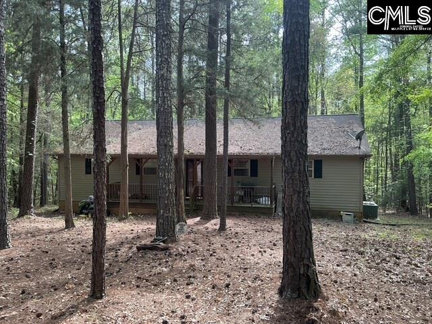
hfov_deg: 61.7
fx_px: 362
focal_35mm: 29
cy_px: 162
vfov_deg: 48.2
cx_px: 216
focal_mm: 3
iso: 20
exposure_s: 1/120
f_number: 1.8
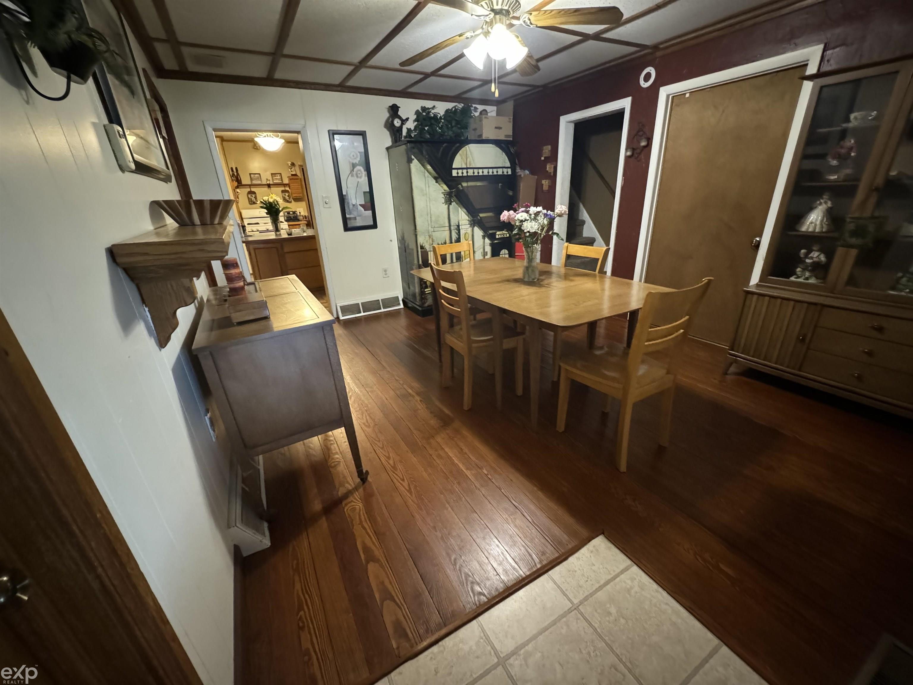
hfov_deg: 102.1
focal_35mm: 14
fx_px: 369
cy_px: 342
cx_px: 456
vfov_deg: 85.7
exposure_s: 1/40
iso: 1600
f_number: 2.2
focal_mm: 2.22
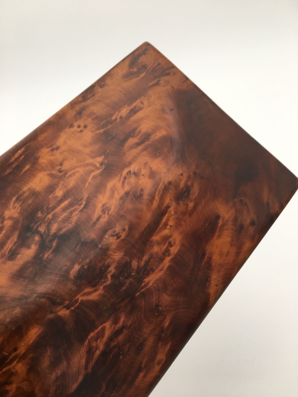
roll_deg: +16.3
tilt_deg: -41.9
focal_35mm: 29
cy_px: 198
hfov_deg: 48.2
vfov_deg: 61.7
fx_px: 333
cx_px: 149
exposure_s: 1/100
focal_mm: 4.15
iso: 40
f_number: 2.2
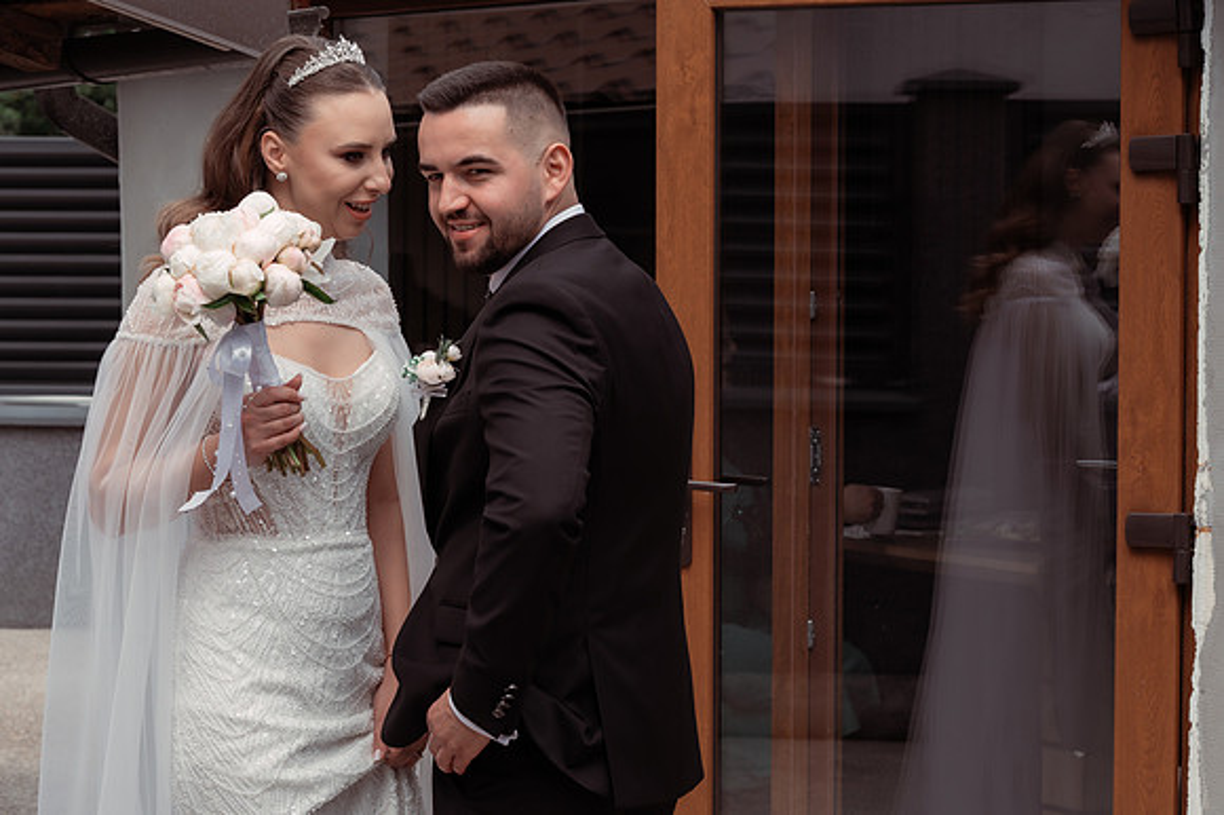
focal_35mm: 99
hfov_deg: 20.5
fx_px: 3374
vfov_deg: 13.8
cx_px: 509
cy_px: 378
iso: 320
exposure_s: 1/500
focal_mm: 85
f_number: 9
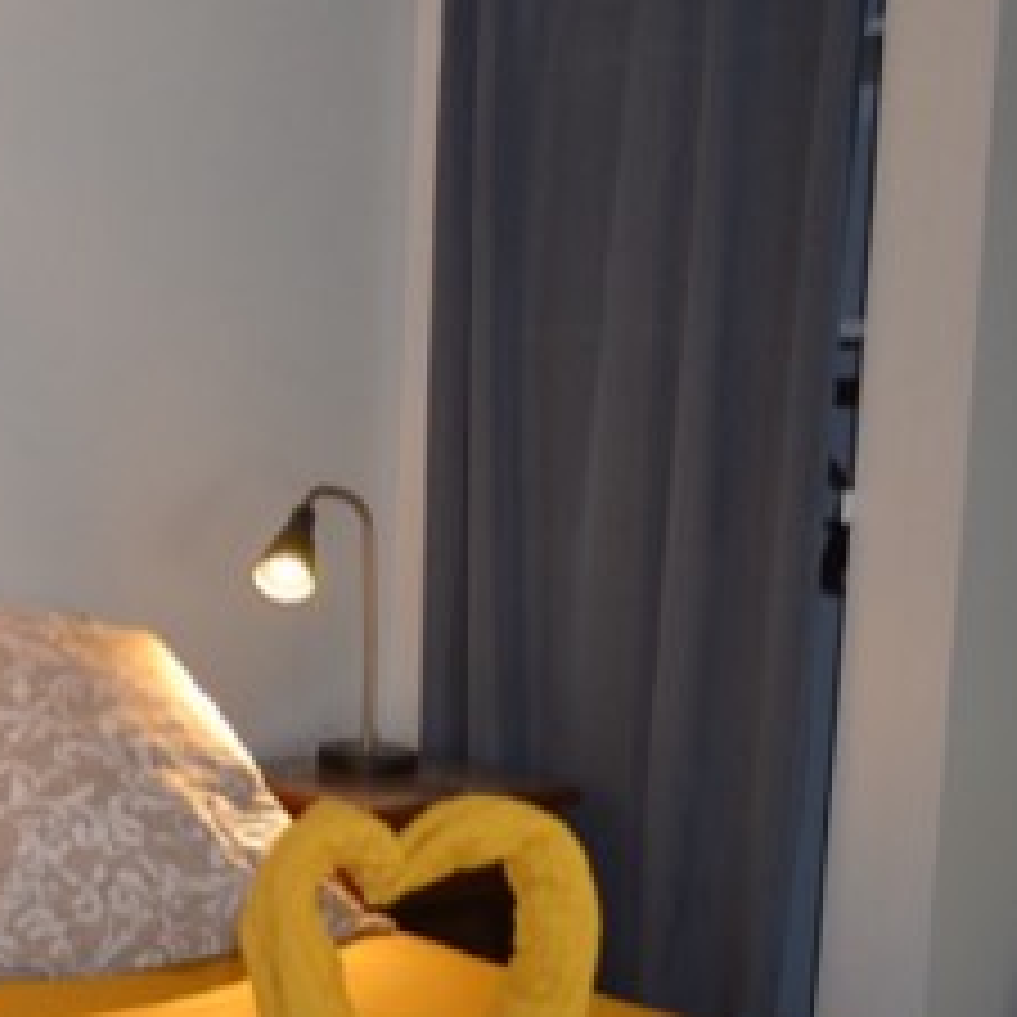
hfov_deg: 23.1
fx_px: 2161
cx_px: -356
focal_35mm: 65
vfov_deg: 26.4
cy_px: 598
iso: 450
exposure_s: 1/60
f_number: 3.5
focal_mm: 18
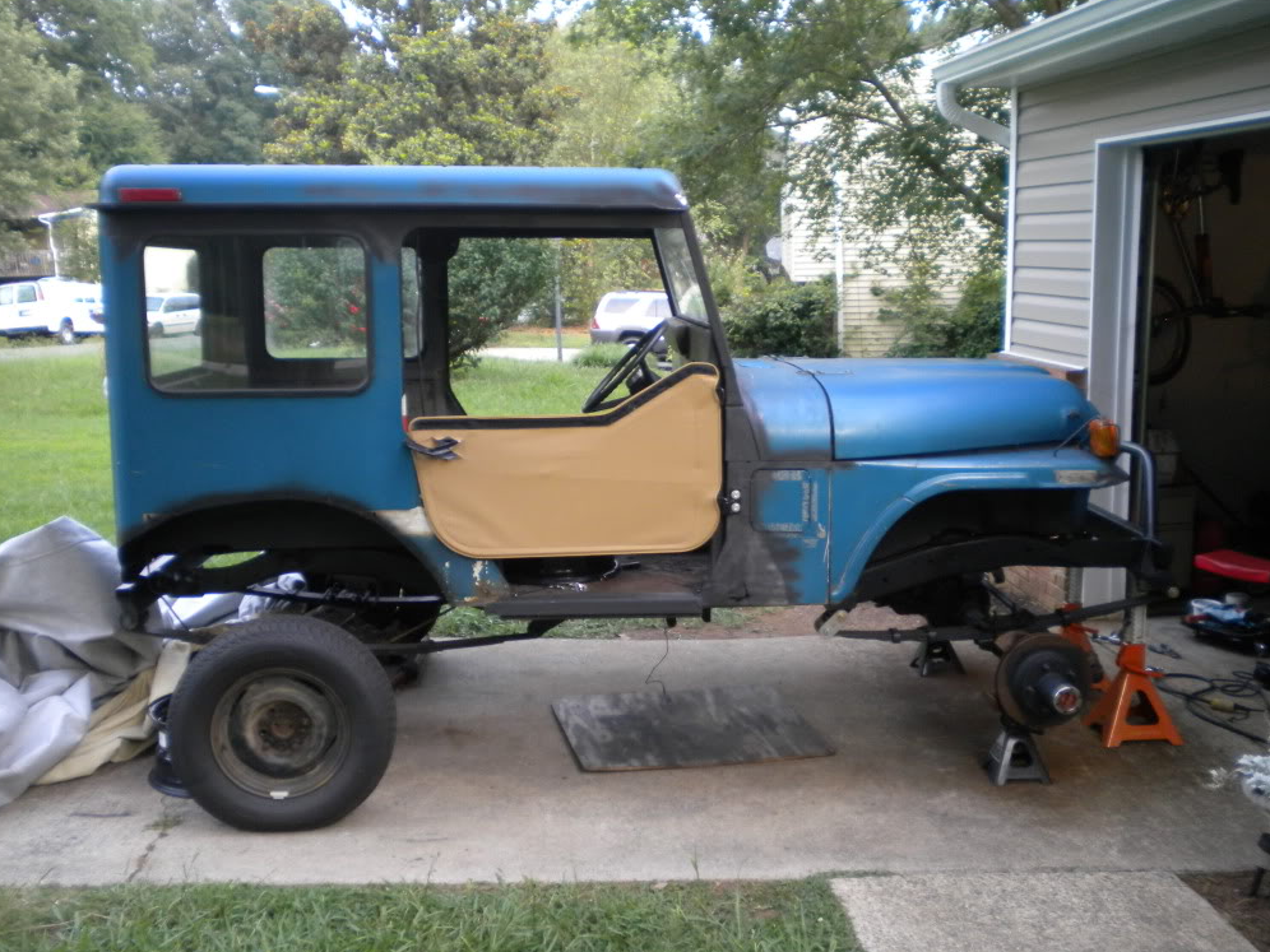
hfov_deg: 51.4
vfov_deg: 39.7
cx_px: 641
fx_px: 1321
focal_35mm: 36
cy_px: 470
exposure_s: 1/60
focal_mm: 6.3
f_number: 3.1
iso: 202
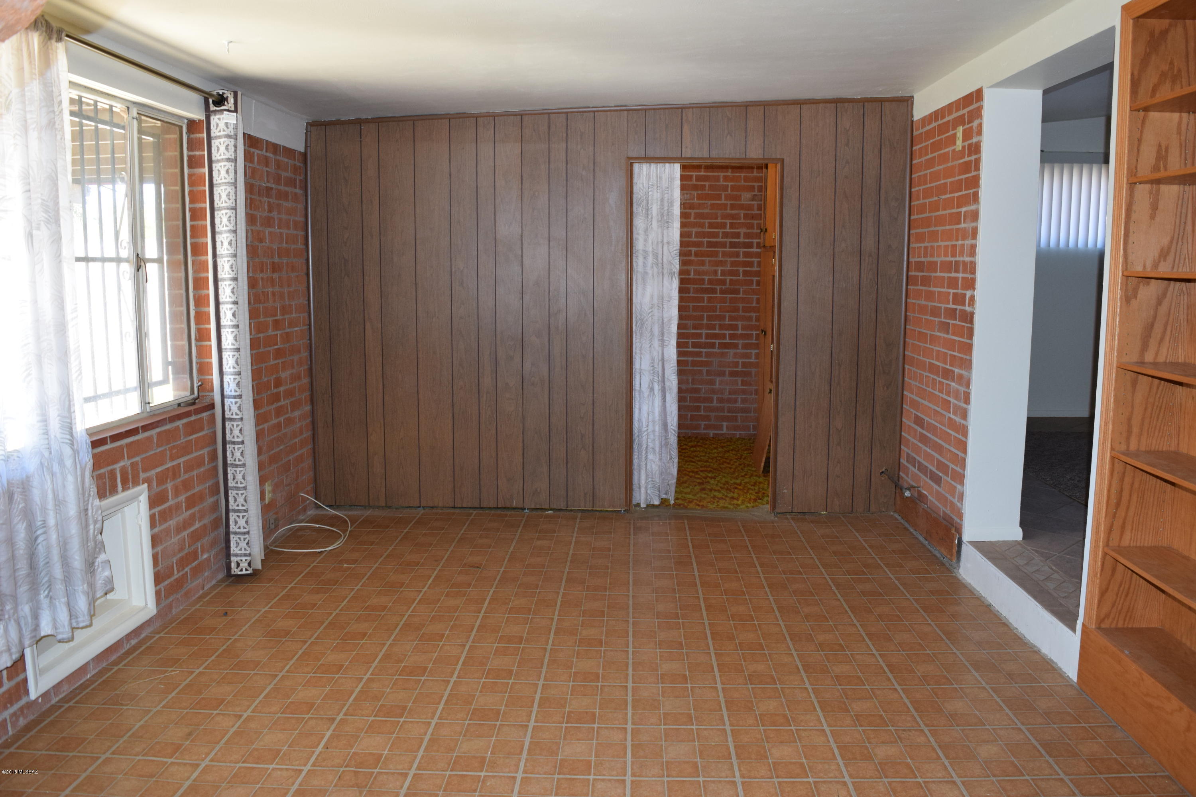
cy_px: 398
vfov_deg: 47.9
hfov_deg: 67.4
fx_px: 897
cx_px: 598
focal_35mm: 27
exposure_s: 1/125
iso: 800
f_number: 5.6
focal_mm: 18
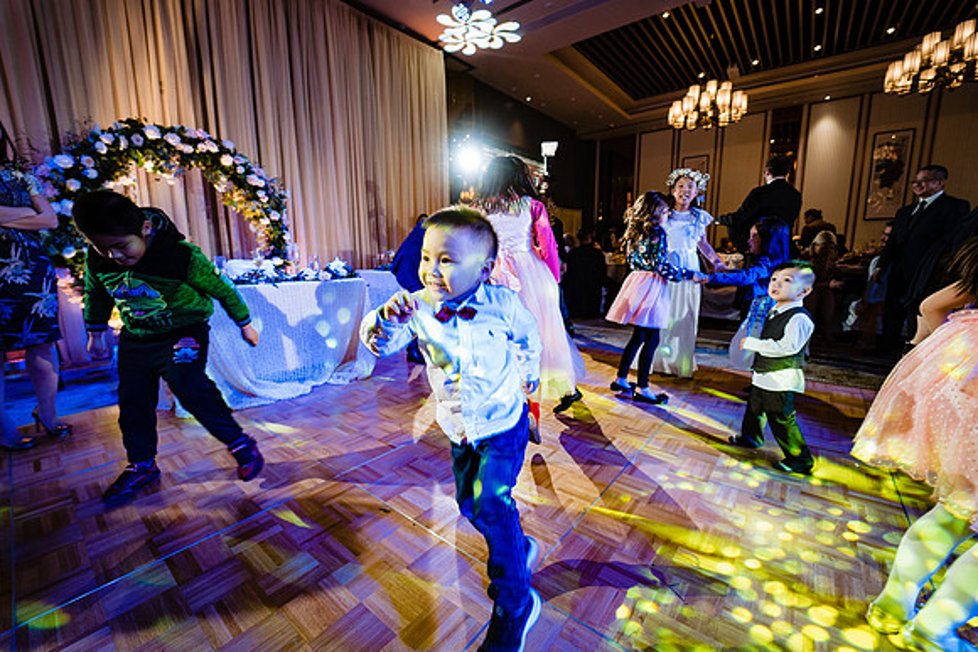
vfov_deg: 81.2
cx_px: 489
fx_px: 380
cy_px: 326
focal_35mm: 14
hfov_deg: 104.2
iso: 1250
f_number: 2.8
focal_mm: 14
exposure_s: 1/160
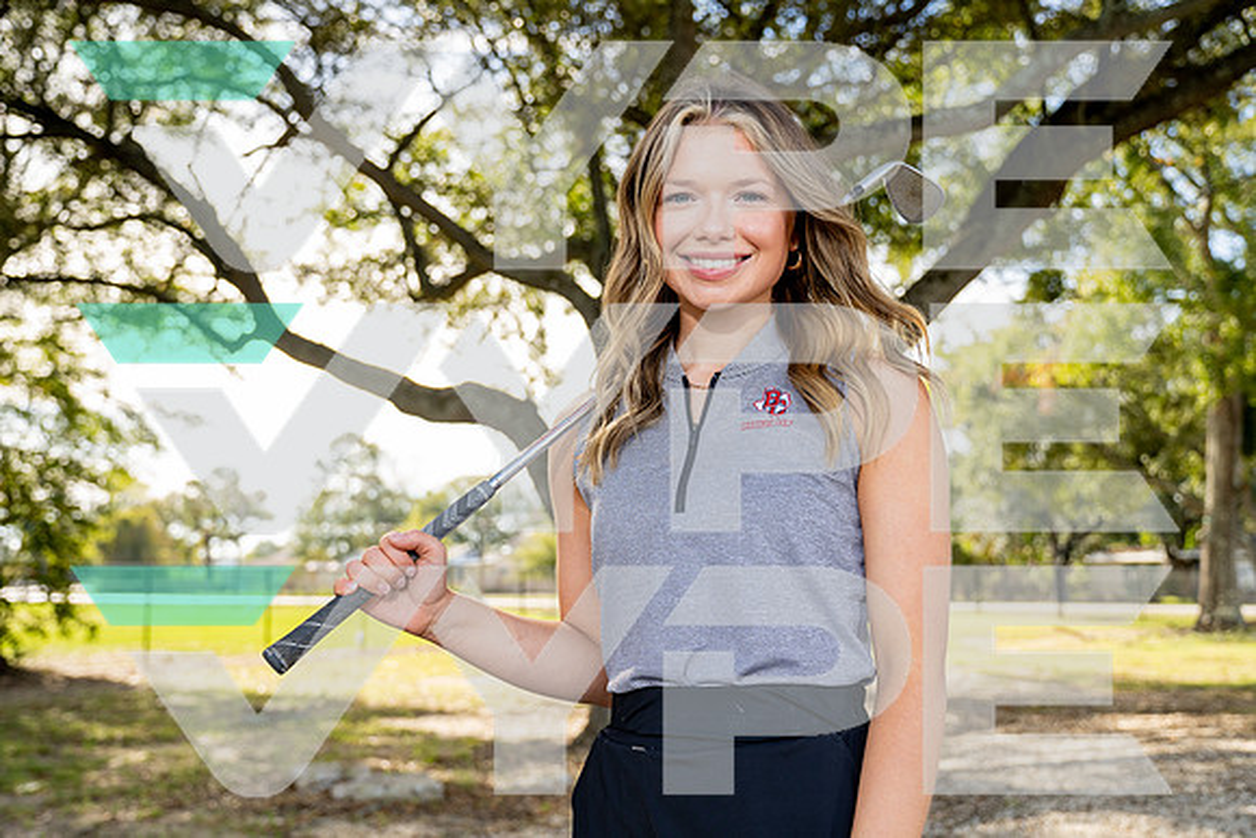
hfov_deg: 49.6
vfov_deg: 34.3
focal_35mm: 39
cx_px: 628
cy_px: 419
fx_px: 1360
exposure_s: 1/250
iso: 100
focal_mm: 38
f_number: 4
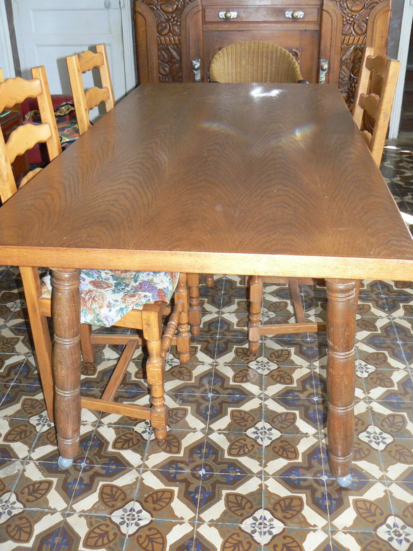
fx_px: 573
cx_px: 206
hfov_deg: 39.7
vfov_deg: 51.4
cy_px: 276
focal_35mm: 36
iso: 200
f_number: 2.8
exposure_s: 1/30
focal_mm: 6
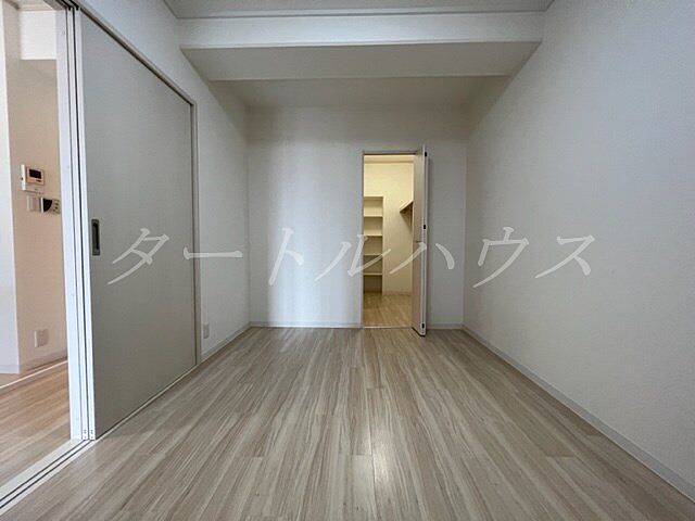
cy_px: 260
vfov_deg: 89.9
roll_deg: +0.3
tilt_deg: -2.4
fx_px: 261
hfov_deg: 106.2
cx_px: 348
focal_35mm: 13
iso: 160
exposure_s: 1/60
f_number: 1.8
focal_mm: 1.57
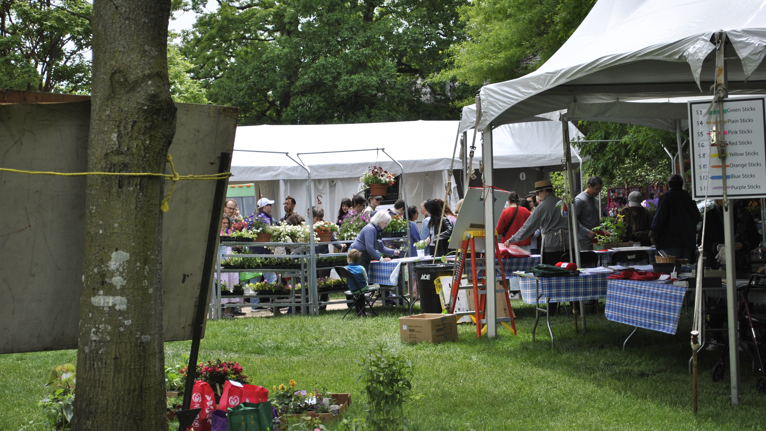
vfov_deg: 17.2
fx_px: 1422
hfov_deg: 30.2
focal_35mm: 70
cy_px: 226
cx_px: 381
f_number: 5.3
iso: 100
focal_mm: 44
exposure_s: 1/400
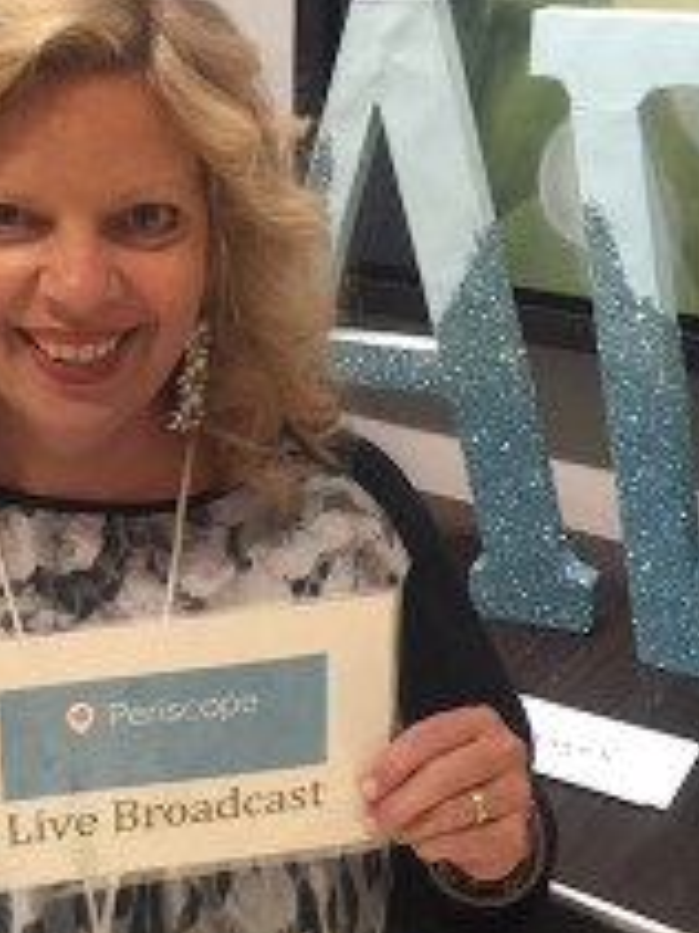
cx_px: 234
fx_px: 1482
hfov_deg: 26.4
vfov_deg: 34.9
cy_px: 402
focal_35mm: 55
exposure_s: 1/15
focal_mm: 4.15
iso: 125
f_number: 2.2
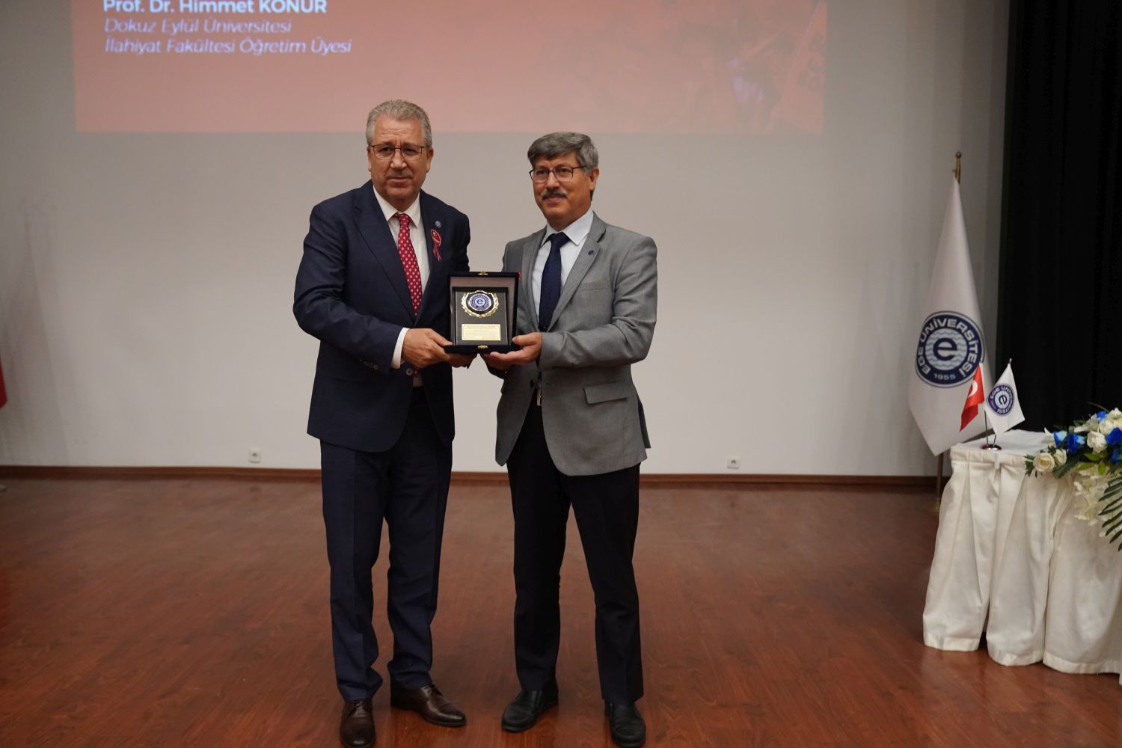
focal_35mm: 29
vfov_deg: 45.0
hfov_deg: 63.7
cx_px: 561
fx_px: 904
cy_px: 374
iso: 4000
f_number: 3.2
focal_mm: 29
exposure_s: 1/125
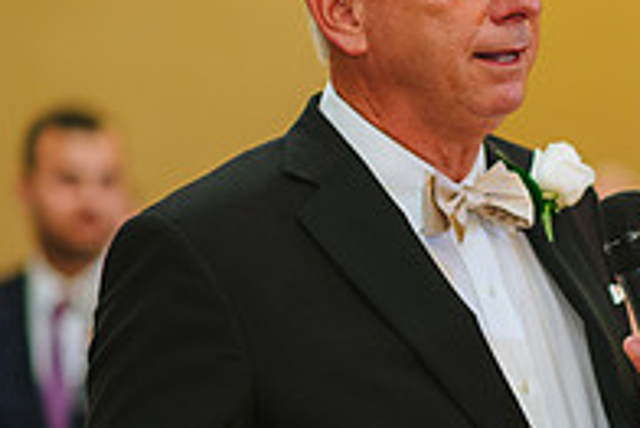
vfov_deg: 5.5
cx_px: 771
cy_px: 377
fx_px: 4465
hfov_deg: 8.1
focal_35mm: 251
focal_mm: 85
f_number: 2
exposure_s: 1/100
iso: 500
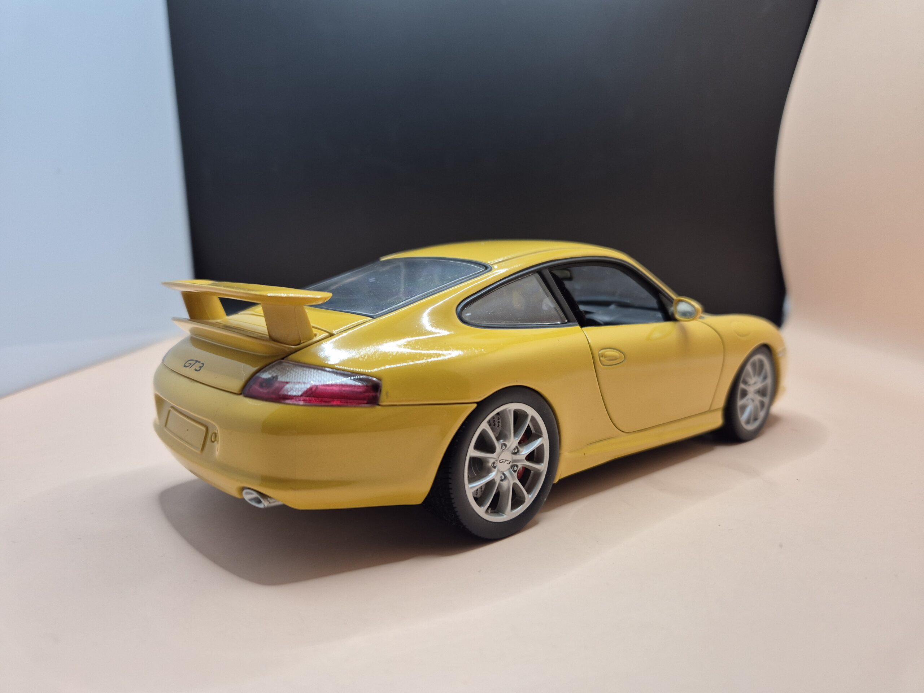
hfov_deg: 73.9
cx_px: 462
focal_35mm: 23
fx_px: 614
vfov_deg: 58.9
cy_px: 346
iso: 64
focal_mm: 5.4
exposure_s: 1/180
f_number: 1.8
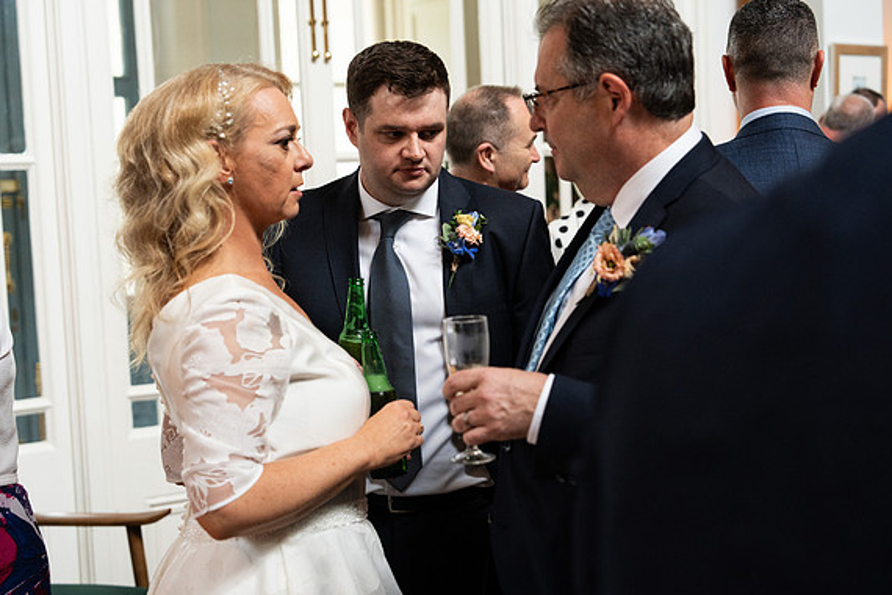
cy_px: 300
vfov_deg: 24.6
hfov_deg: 36.2
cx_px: 452
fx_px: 1363
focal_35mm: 55
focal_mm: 54
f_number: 3.5
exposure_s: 1/200
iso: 3200
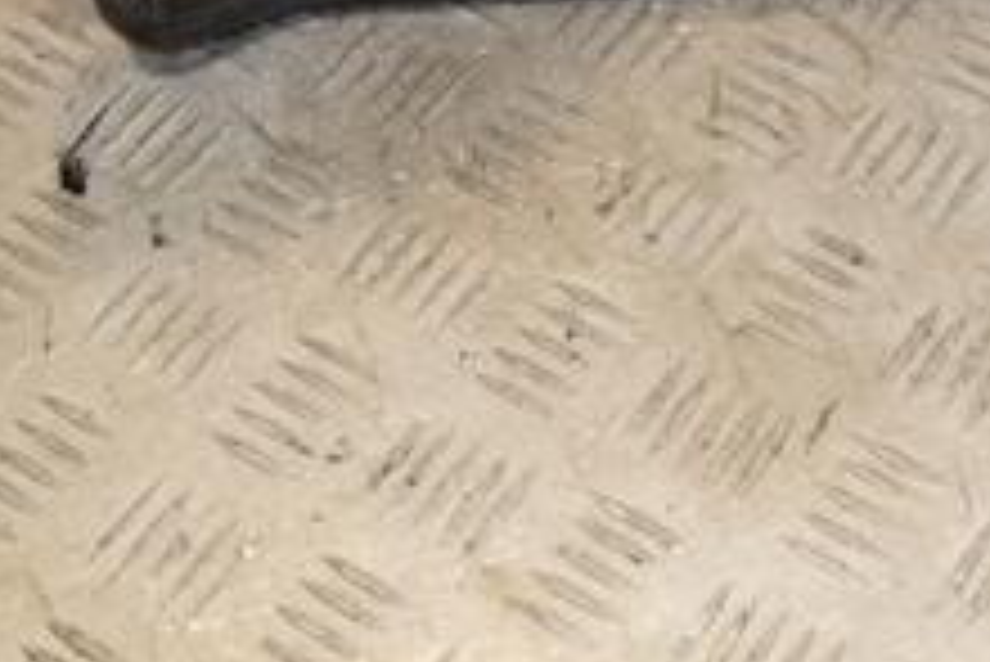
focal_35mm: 102
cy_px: -126
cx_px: 1044
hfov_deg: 19.2
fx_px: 2817
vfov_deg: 13.1
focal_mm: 25
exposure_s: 1/200
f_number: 9
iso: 800
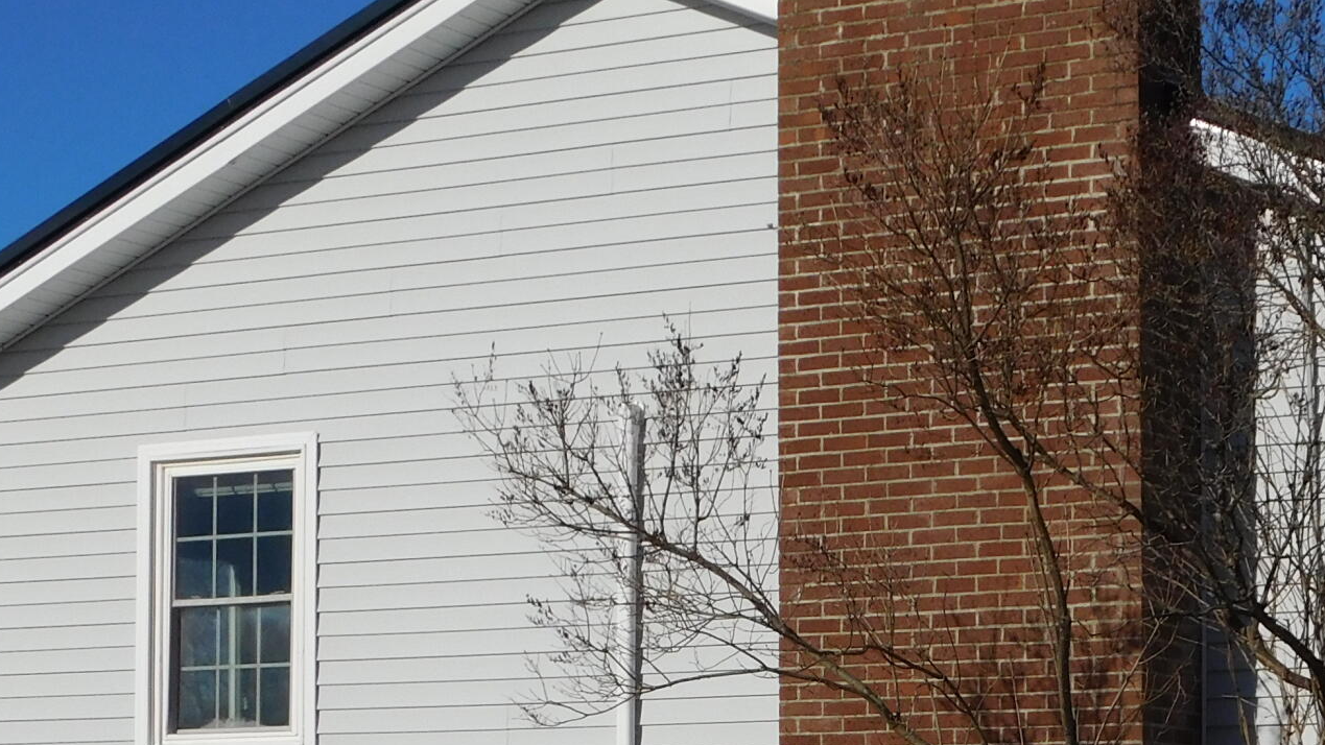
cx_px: 900
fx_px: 3619
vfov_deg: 11.6
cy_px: 806
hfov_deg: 20.7
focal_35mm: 103
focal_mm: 7.1
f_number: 7.2
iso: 125
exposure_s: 1/800
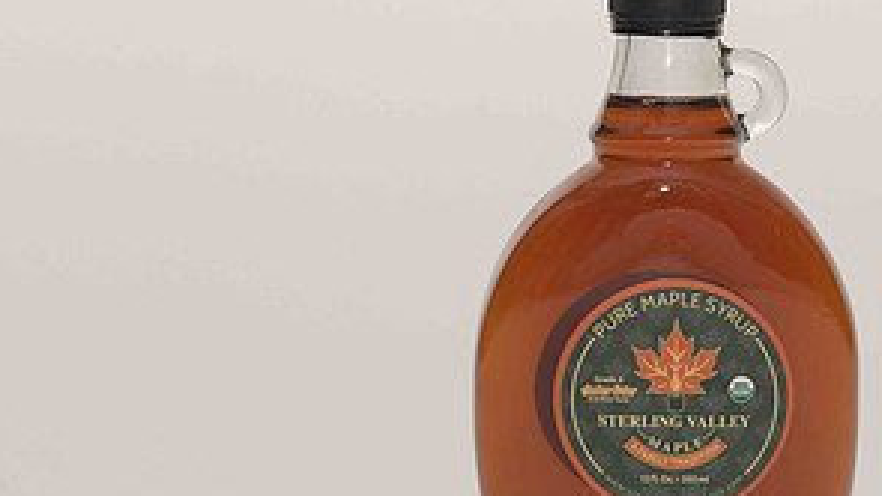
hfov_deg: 12.3
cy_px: 336
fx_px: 4093
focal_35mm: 175
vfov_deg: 6.9
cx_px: 649
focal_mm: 85
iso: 400
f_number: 13
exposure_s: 1/100
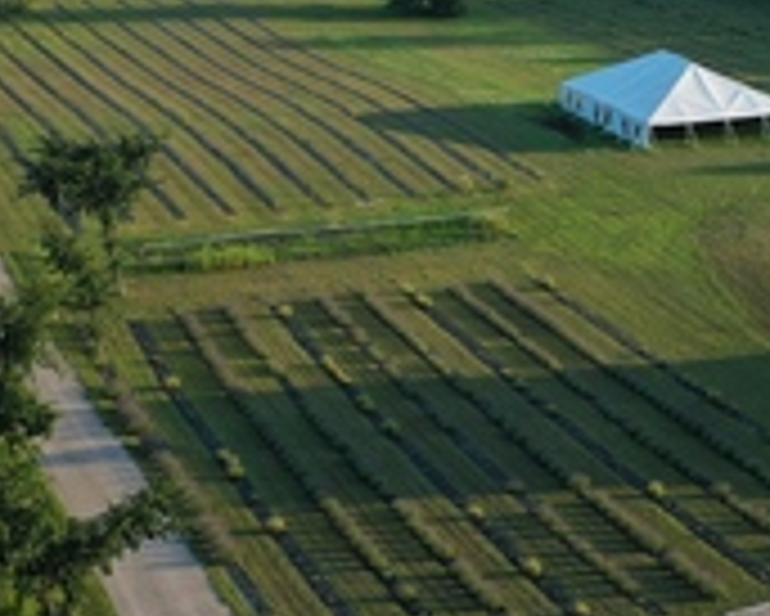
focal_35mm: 92
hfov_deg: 19.3
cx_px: 991
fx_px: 2098
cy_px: 297
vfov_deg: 16.7
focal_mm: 10.26
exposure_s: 1/50
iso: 100
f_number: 2.8
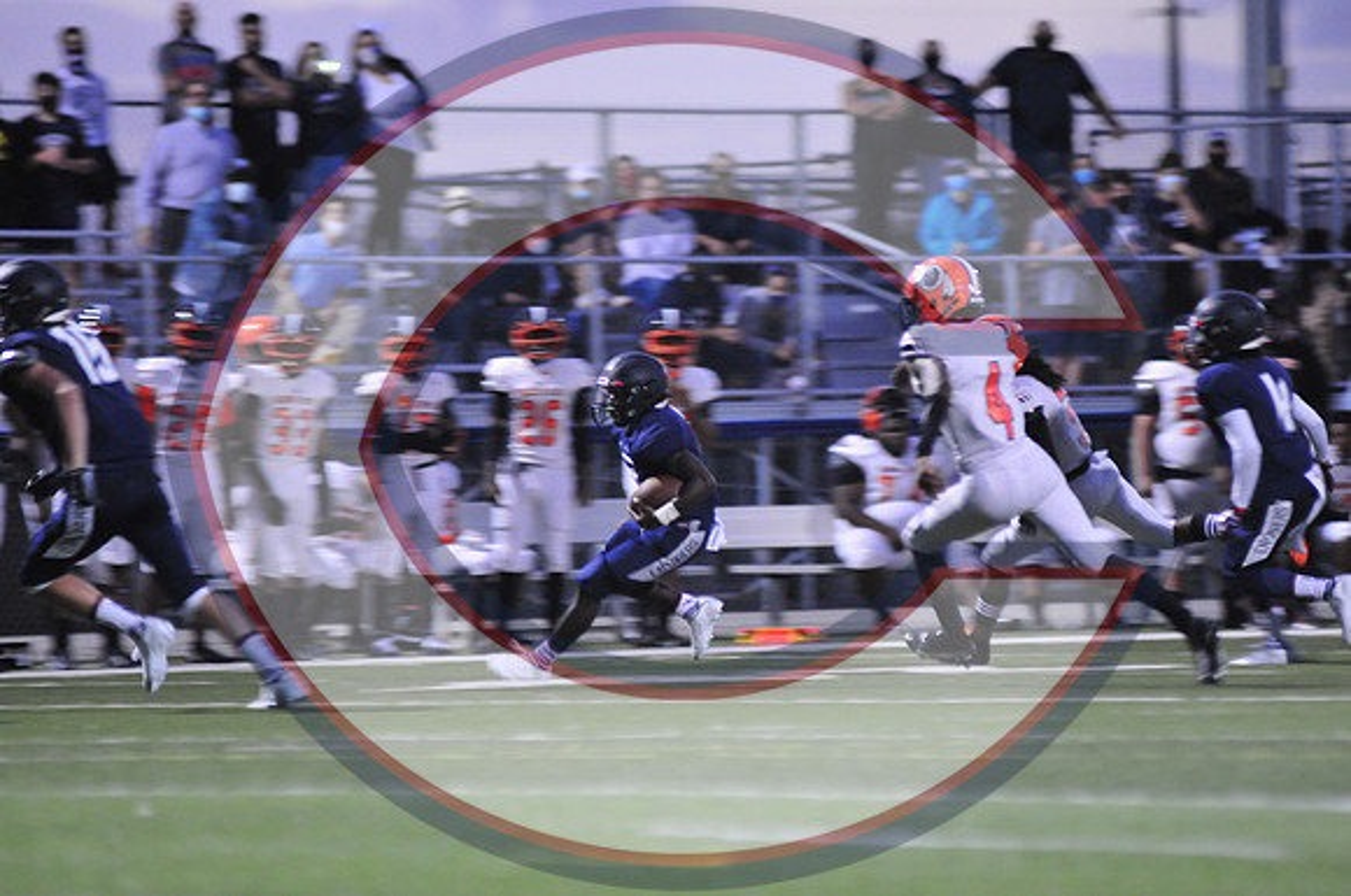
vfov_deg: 4.6
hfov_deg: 6.9
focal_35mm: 300
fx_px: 11243
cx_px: 676
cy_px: 448
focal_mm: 200
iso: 1600
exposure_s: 1/125
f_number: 2.8
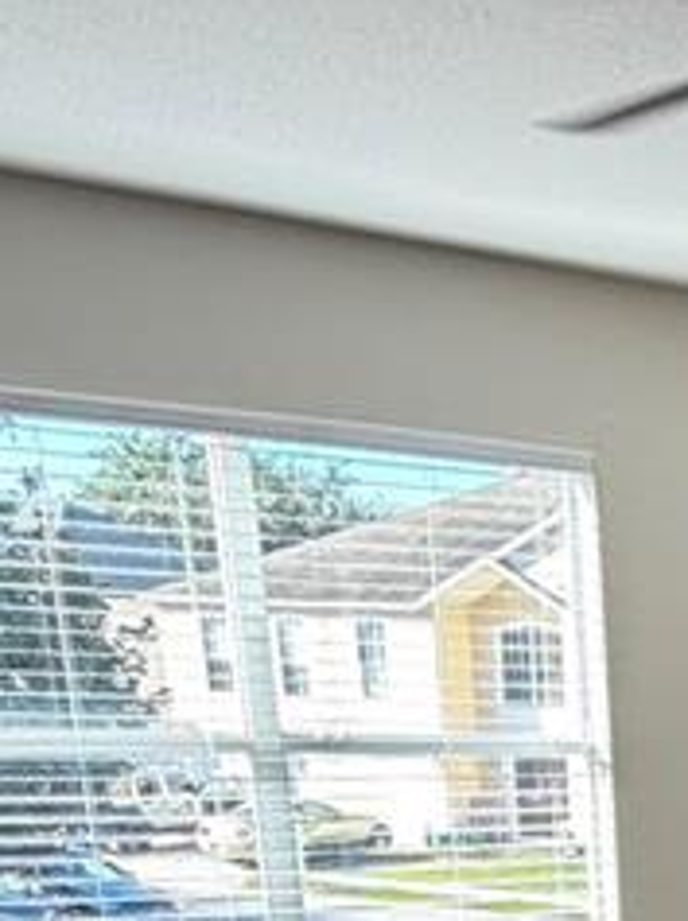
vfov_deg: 22.4
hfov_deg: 18.2
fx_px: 1887
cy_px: 1391
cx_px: 1057
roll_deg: -2.0
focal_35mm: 71
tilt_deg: -21.2
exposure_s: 1/121
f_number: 2.2
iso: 80
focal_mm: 2.22
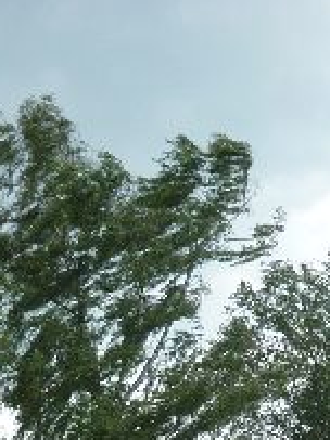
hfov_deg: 11.1
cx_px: 426
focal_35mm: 130
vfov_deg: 14.3
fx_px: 1654
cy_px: 631
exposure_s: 1/500
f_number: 2.8
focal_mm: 5.5
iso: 80
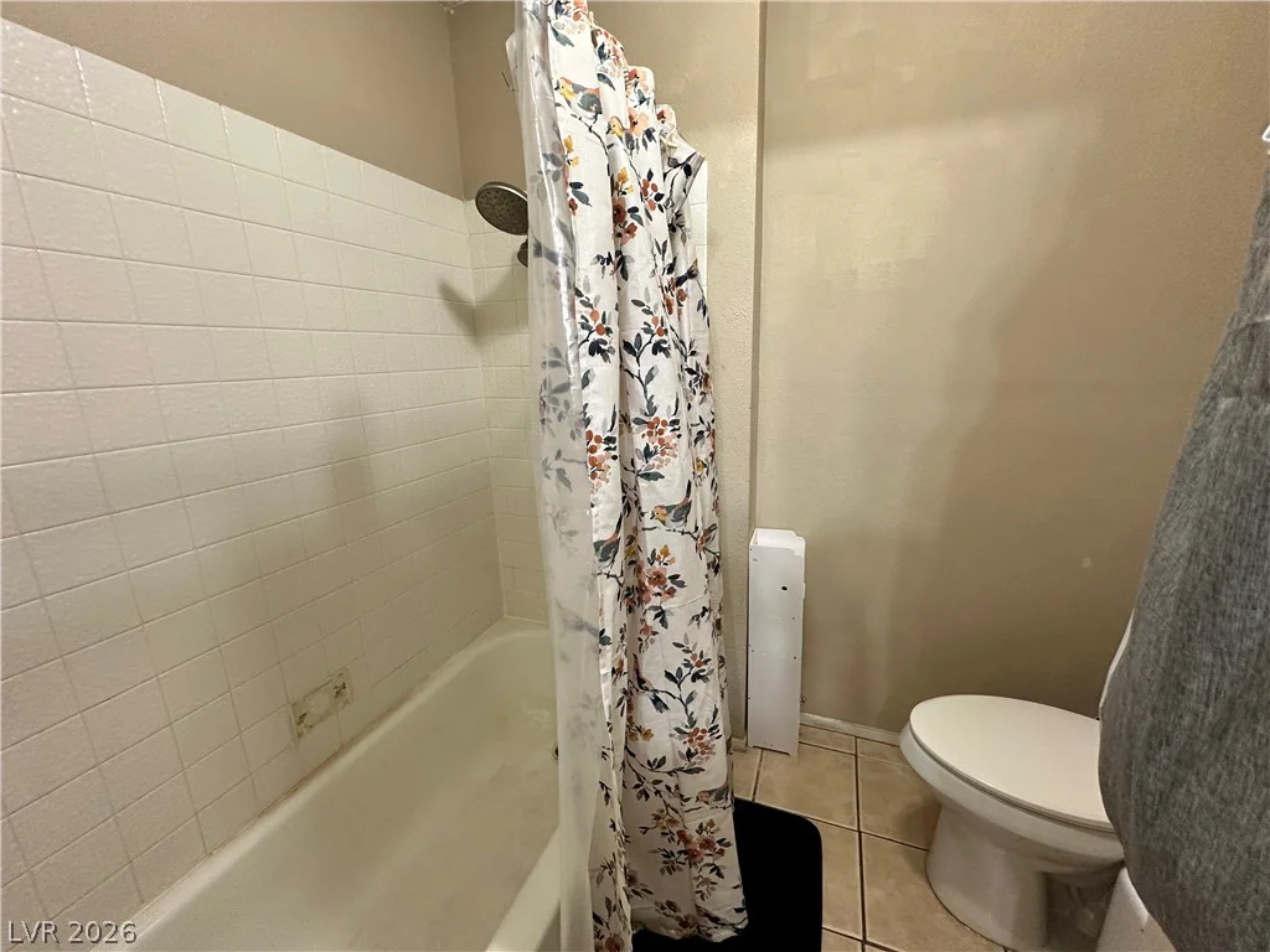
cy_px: 476
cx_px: 635
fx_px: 514
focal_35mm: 14
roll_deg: +1.1
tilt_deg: -12.3
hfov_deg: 102.1
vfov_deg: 85.7
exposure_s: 1/60
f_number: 2.2
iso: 200
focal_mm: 2.22
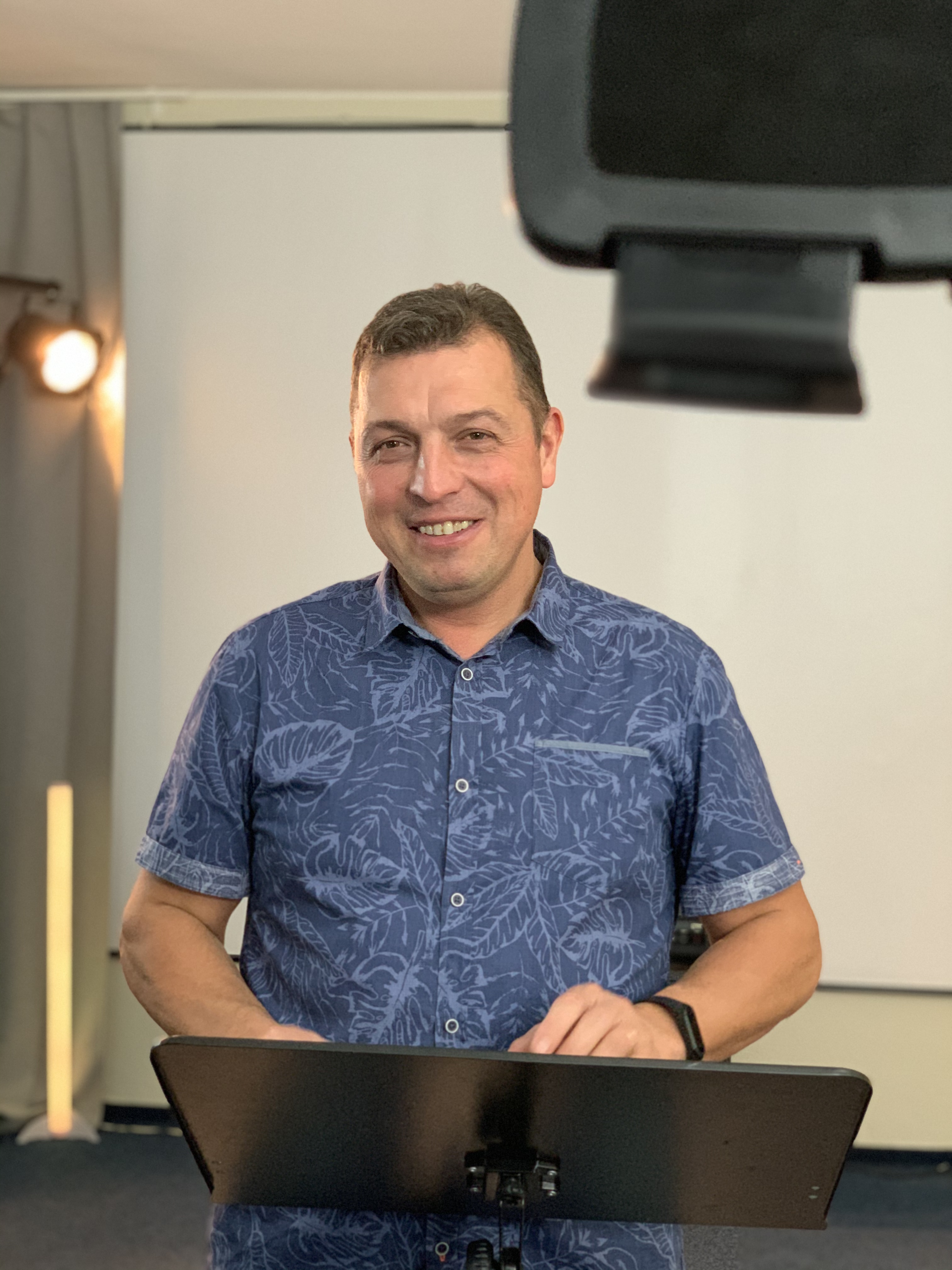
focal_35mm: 52
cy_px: 635
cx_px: 476
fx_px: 1907
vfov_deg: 36.8
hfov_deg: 28.0
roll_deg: -1.4
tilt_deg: +1.3
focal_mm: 6
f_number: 2.4
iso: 250
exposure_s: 1/50
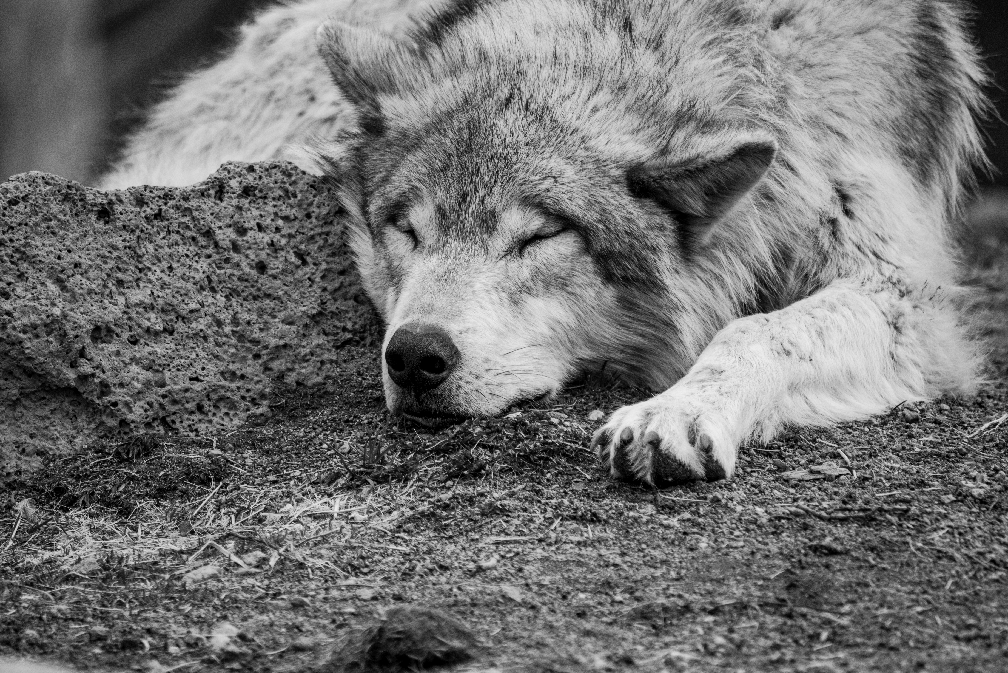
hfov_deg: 4.0
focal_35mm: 517
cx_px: 544
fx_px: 14480
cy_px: 276
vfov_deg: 2.7
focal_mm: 400
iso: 800
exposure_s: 1/250
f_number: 6.3
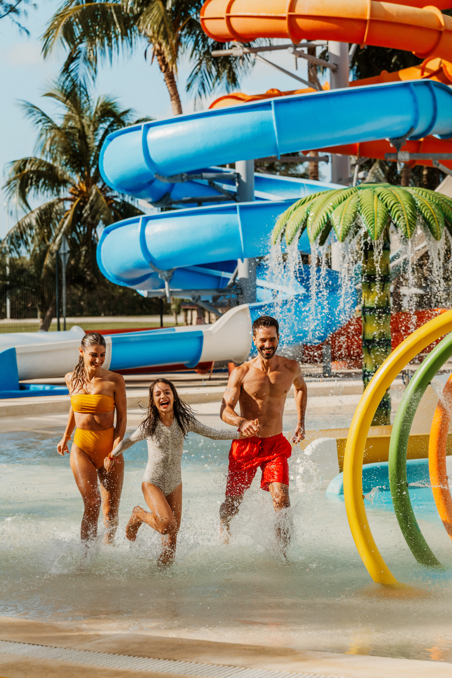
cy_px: 339
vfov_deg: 22.4
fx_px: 1713
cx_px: 226
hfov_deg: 15.0
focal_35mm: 91
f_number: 4.5
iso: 400
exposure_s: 1/1250
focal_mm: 91
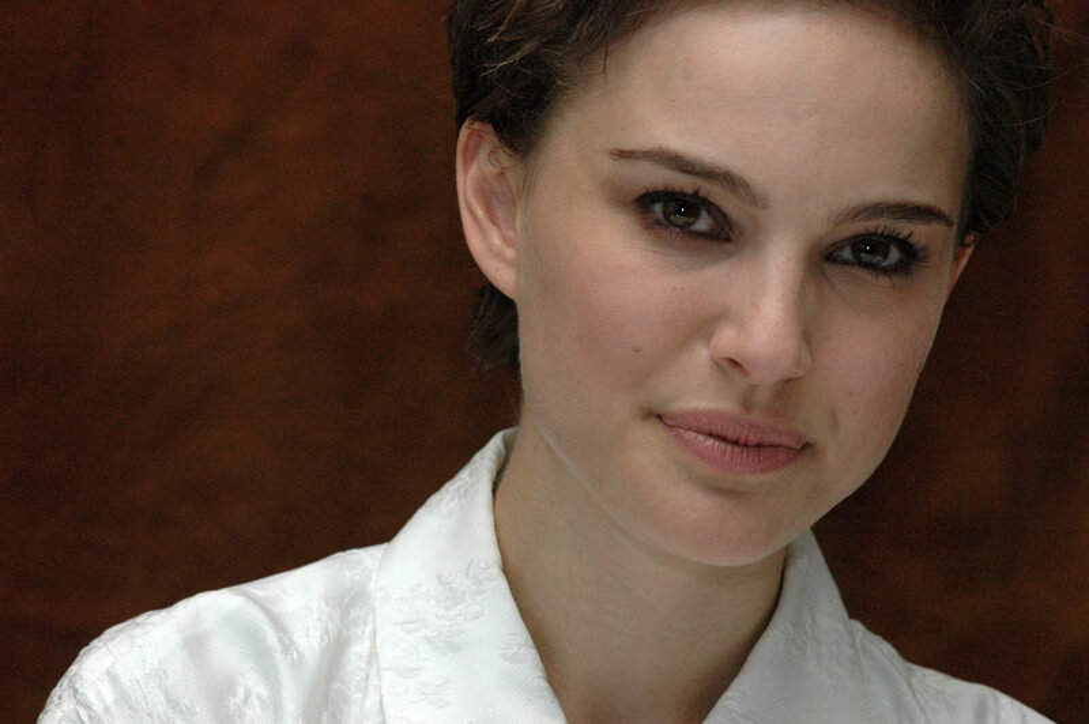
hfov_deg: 8.9
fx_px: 7027
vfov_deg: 5.9
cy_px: 362
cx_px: 544
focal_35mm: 232
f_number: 7.1
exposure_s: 1/500
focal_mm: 155
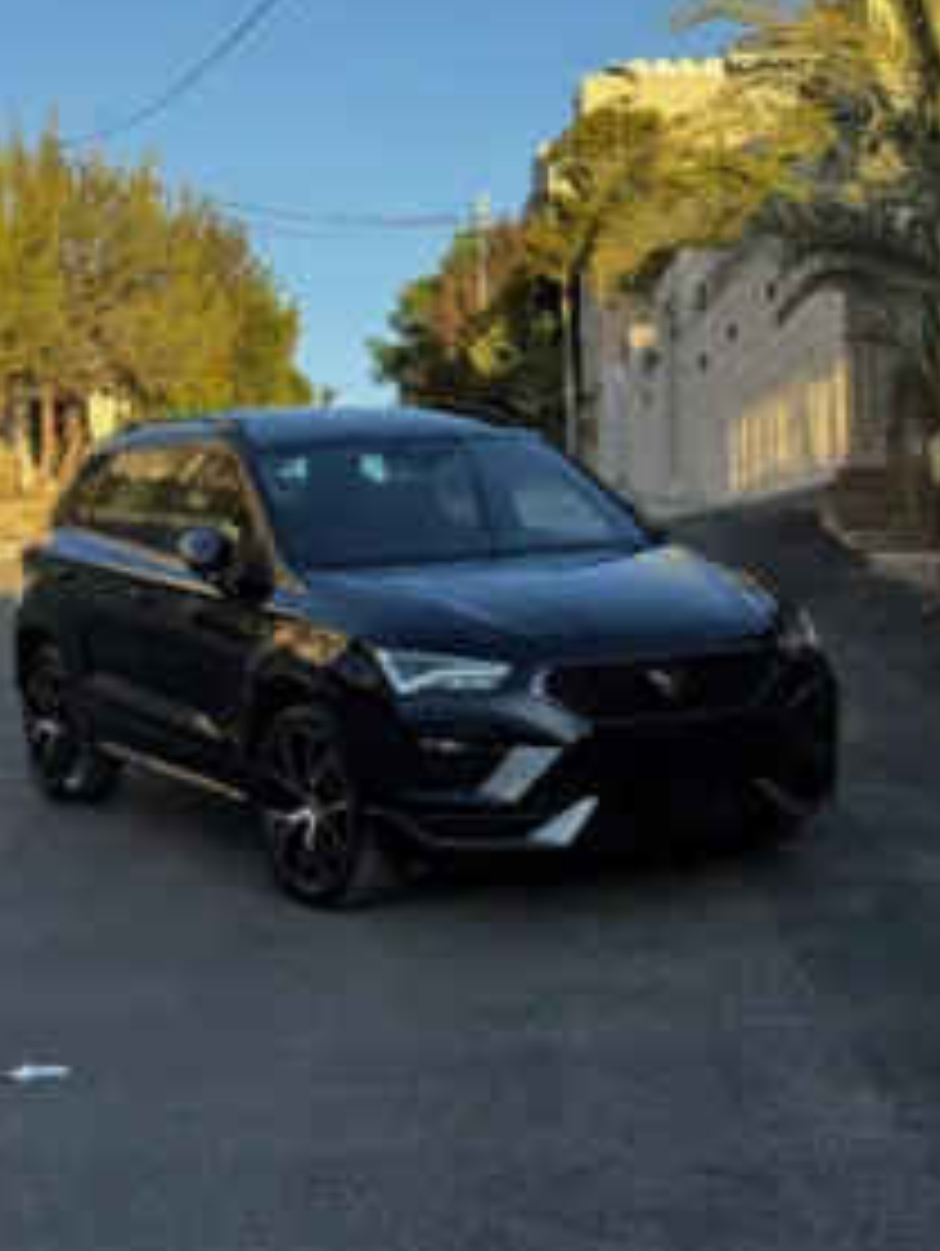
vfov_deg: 28.1
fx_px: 2494
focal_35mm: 69
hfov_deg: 21.3
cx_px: 445
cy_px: 634
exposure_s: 1/1287
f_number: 1.78
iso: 64
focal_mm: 6.76
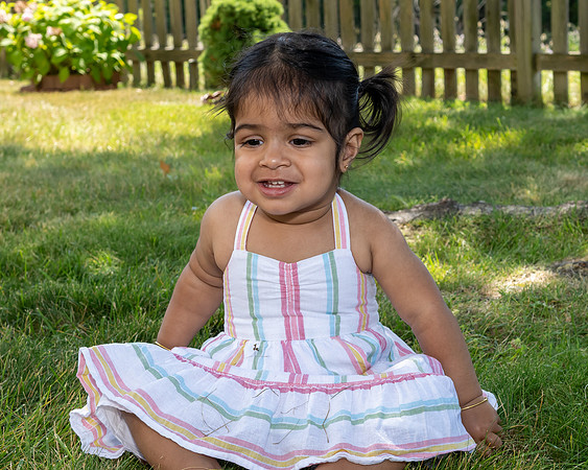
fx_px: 1139
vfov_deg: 23.3
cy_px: 202
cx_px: 370
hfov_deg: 28.8
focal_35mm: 65
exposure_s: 1/250
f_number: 6.3
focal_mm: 34
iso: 360
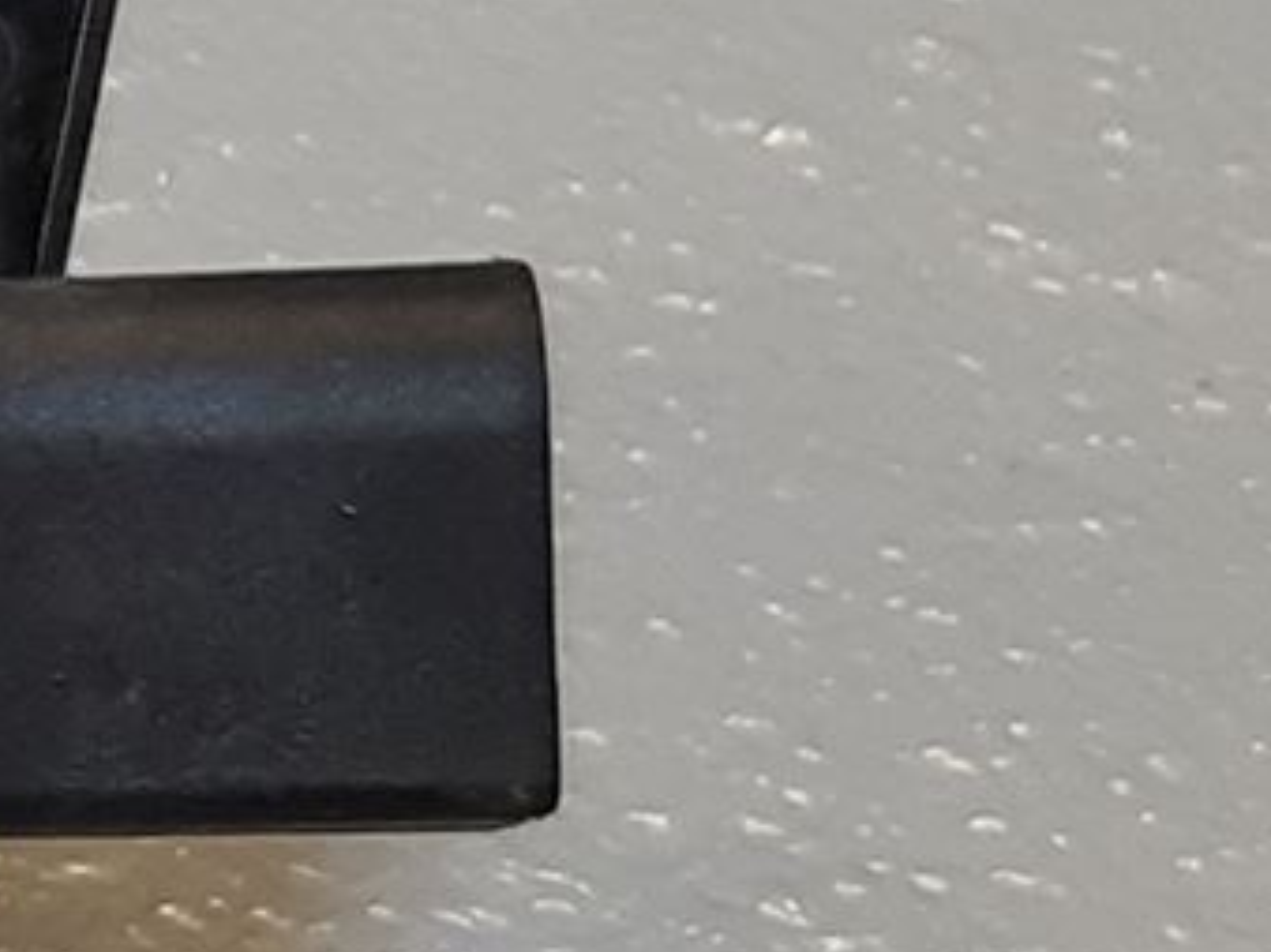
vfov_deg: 9.4
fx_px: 5763
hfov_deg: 10.5
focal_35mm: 157
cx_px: -1953
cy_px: 974
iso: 80
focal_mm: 3.93
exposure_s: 1/100
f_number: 1.7
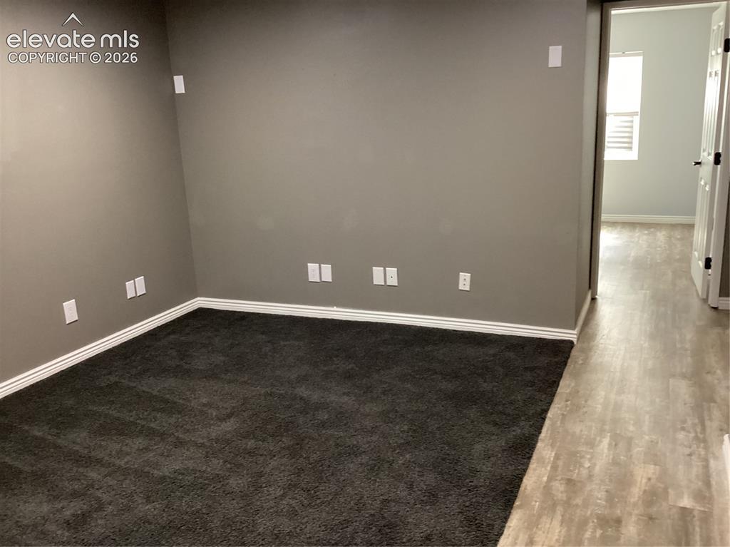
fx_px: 653
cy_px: 274
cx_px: 365
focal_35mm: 31
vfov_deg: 45.4
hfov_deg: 58.4
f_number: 2.4
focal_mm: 3.3
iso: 500
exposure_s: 1/30
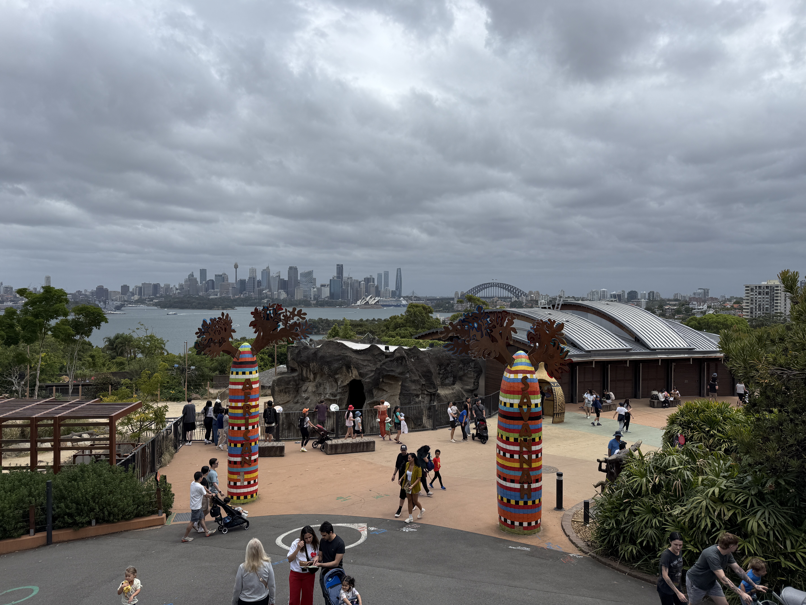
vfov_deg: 56.8
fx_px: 559
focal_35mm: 24
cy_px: 302
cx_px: 403
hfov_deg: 71.6
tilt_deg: +0.1
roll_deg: -0.6
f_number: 1.78
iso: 80
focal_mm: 6.76
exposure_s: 1/9091
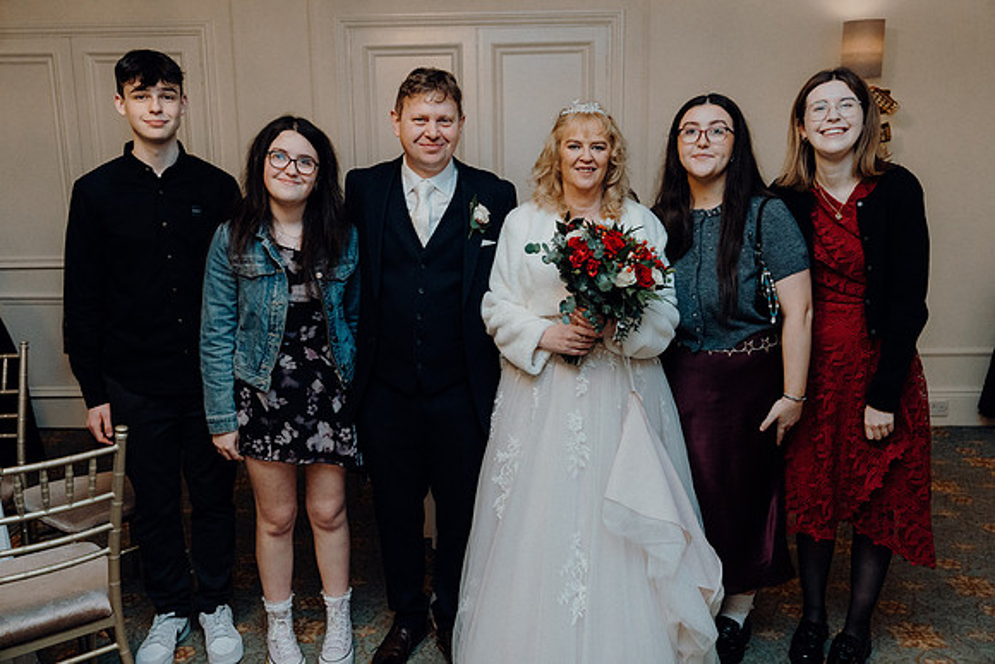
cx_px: 498
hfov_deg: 58.7
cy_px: 332
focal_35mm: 32
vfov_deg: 41.1
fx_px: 885
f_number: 3.5
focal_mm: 32
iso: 2500
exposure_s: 1/160
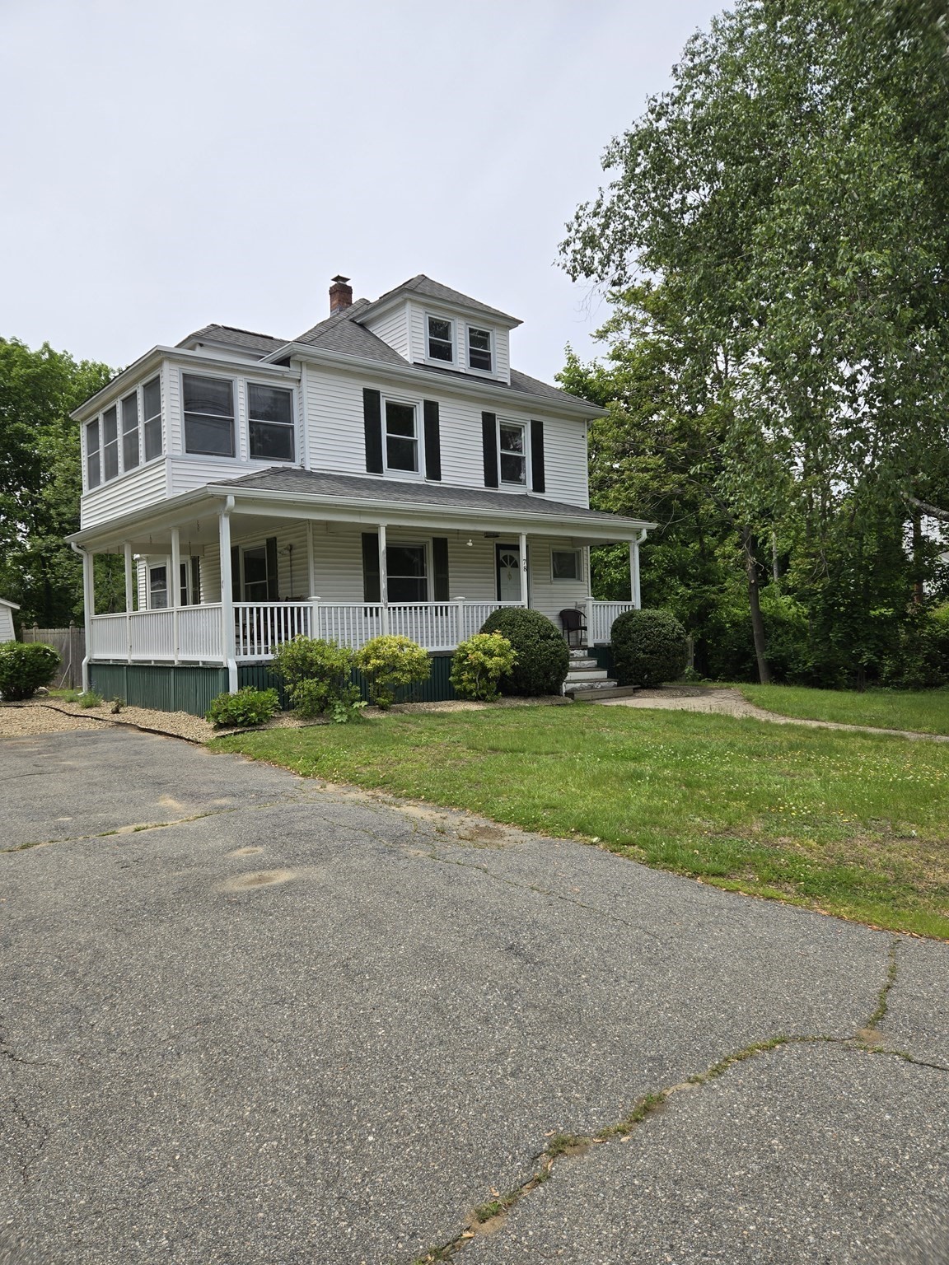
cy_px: 632
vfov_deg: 73.9
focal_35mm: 23
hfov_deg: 58.9
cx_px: 474
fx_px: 841
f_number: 1.8
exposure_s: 1/1879
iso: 25
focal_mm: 5.4
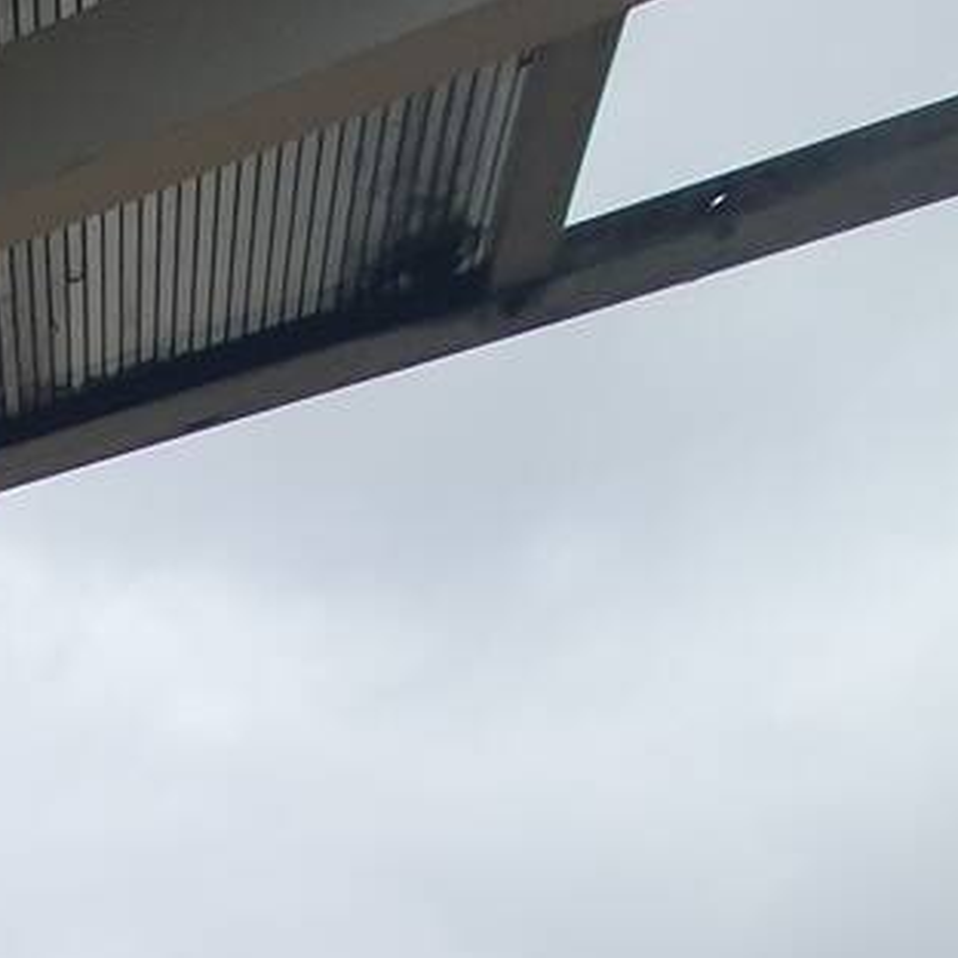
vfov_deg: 22.2
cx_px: -1026
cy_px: 1652
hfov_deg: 18.4
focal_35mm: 53
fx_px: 1659
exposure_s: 1/992
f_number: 2.2
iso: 50
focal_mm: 1.8
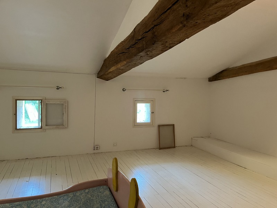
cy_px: 104
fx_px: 208
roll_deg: -0.8
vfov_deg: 53.1
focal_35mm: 26
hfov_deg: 67.3
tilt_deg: -2.7
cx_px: 138
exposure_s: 1/50
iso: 320
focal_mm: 5.1
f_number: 1.6
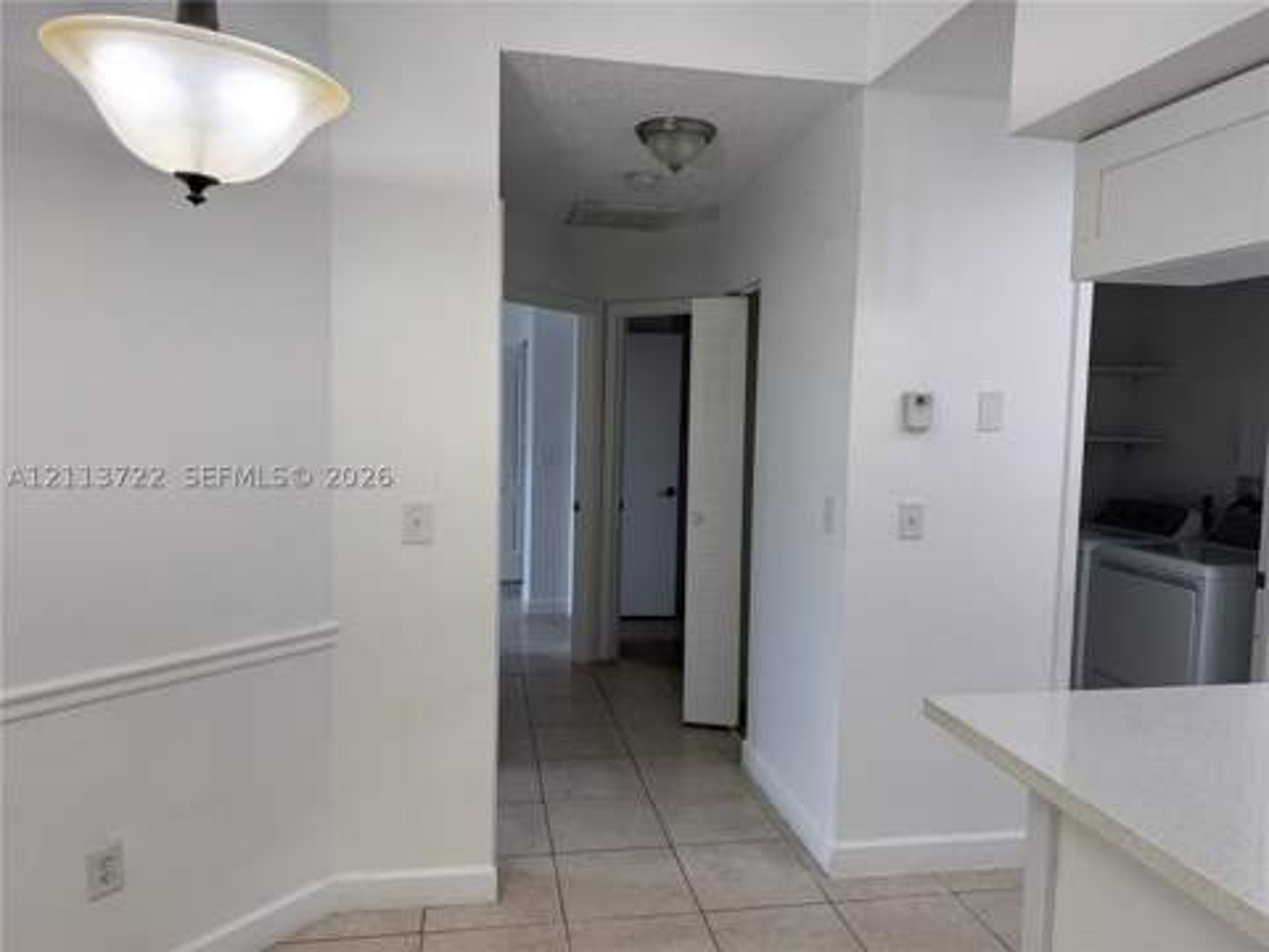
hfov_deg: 71.6
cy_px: 476
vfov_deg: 56.8
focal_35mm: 24
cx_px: 634
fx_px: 880
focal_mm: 6.76
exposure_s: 1/120
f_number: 1.78
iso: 80
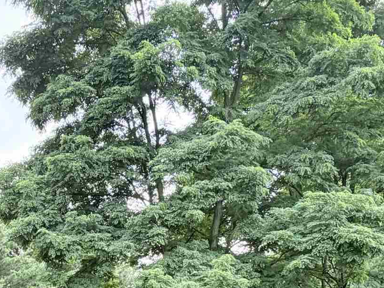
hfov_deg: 33.7
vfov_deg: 22.8
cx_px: 20
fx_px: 588
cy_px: 422
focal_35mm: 53
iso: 64
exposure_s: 1/176
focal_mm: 2.22
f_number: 2.2
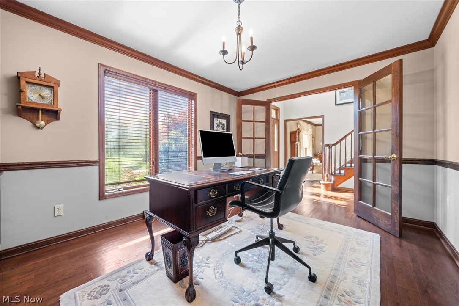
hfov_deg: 108.4
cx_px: 230
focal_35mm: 13
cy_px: 153
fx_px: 166
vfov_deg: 85.4
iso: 250
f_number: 9
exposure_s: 1/5
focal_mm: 13
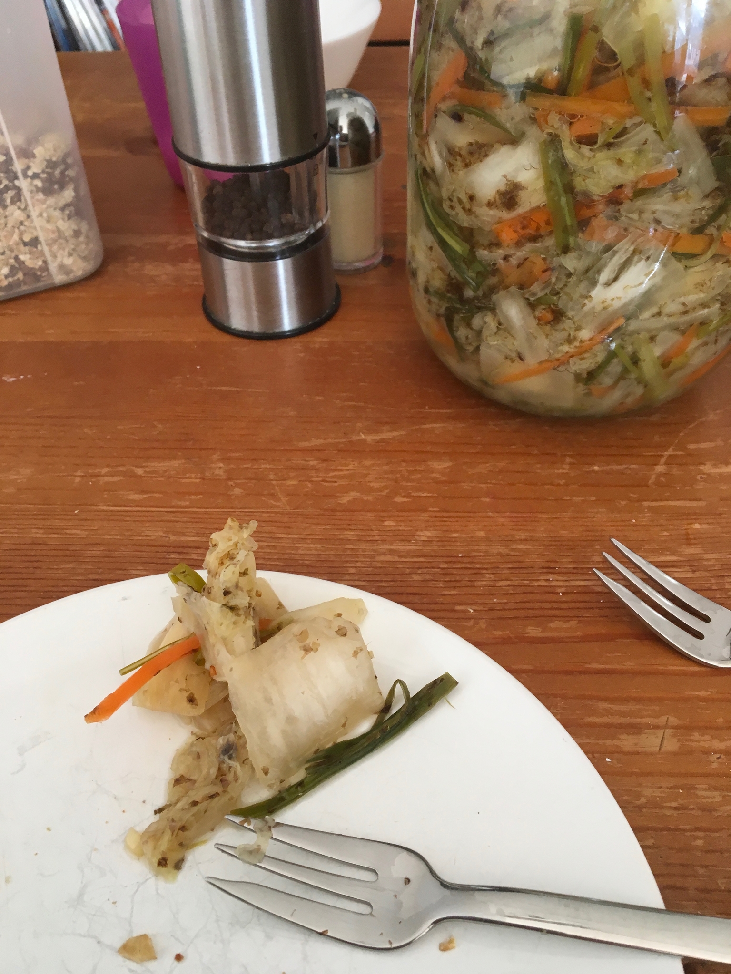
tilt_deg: -44.4
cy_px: 487
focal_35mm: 29
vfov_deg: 61.7
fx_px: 817
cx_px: 366
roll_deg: +1.9
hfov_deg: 48.2
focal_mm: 4.15
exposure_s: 1/33
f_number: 2.2
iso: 32
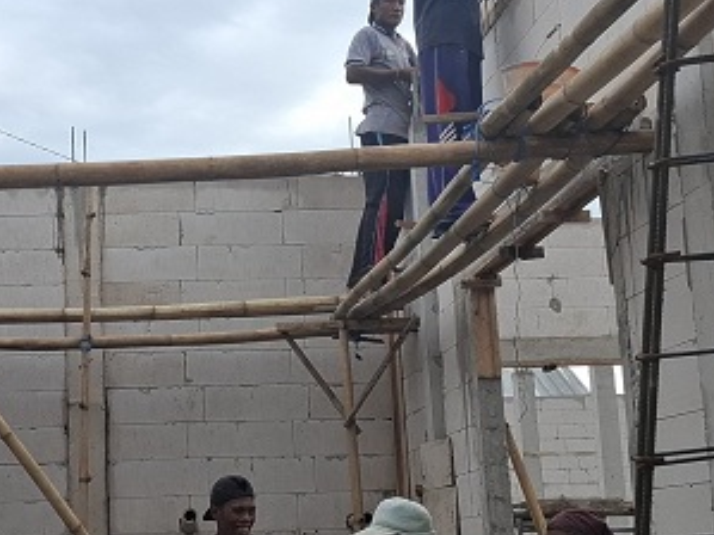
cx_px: 186
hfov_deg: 25.1
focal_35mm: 77
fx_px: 1588
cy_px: 236
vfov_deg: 19.1
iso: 50
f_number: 1.8
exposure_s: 1/820
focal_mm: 5.54
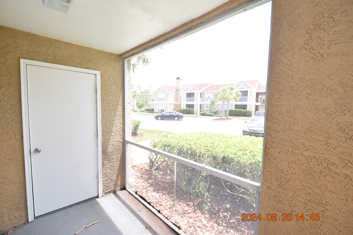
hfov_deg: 100.4
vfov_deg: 77.3
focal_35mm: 15
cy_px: 118
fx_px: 147
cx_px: 176
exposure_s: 1/160
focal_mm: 10
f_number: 6.3
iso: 400
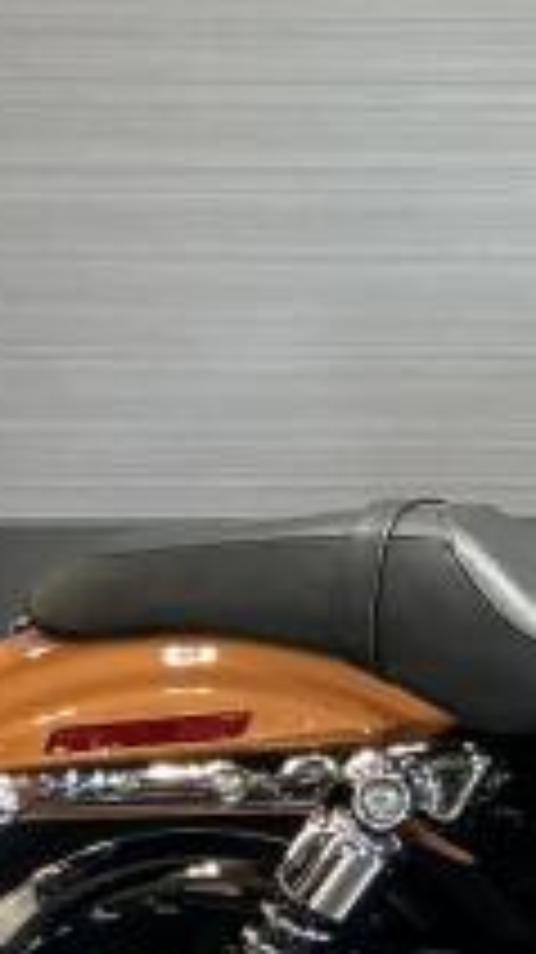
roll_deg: -0.3
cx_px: 1266
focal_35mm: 119
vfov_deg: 18.0
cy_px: 500
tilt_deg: -13.0
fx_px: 3012
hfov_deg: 9.2
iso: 80
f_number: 1.8
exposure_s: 1/60
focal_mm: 3
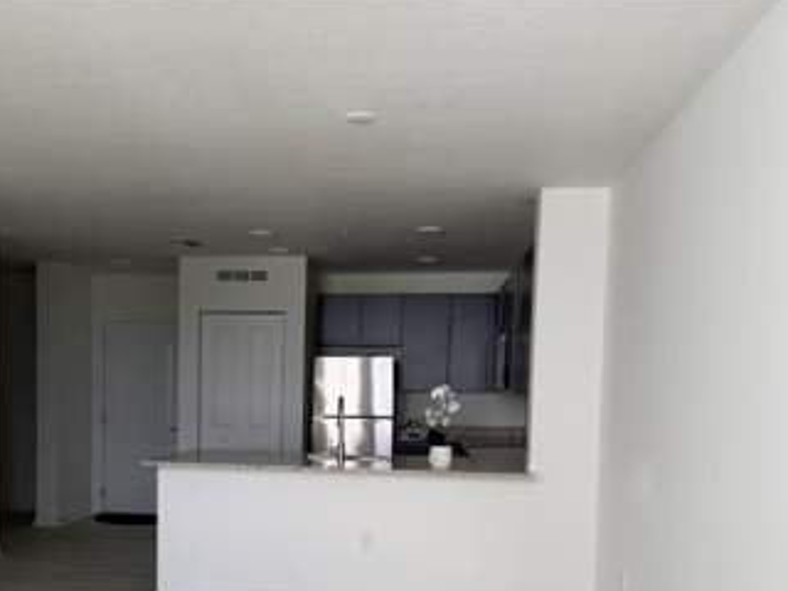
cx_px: 288
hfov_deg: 50.8
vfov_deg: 38.8
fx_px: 820
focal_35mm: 36
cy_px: 433
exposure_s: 1/268
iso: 64
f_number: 1.78
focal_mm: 6.76
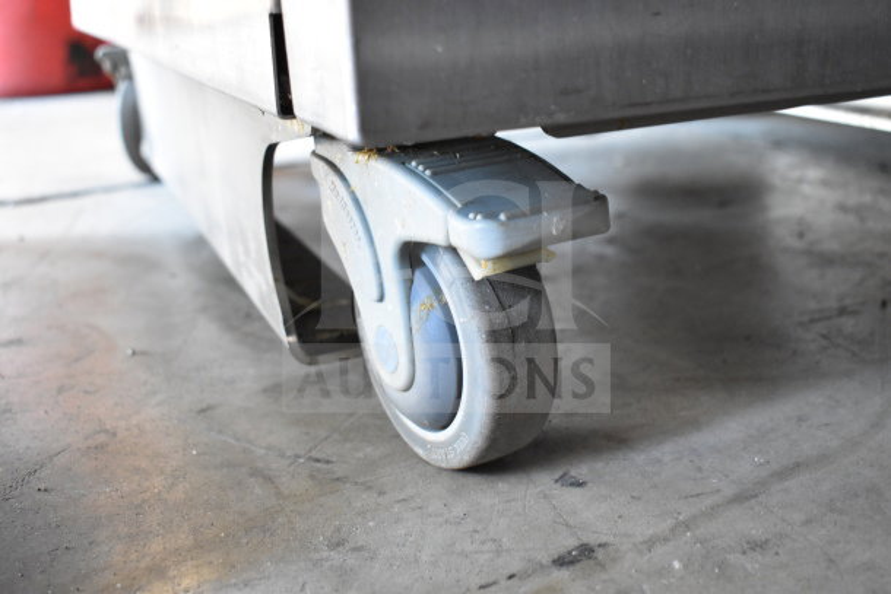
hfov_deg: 45.0
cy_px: 297
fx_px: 1077
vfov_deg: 30.9
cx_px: 446
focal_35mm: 44
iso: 3600
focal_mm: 29
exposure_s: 1/50
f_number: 4.2
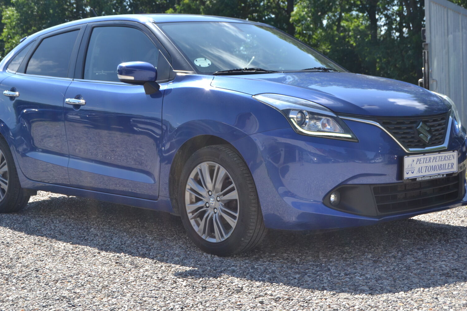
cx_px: 210
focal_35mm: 61
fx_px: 791
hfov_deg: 32.9
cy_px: 124
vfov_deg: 22.2
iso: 100
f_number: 7.1
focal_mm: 32
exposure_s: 1/200
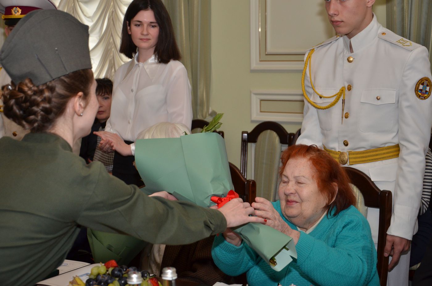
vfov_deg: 18.8
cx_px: 216
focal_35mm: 72
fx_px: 862
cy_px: 143
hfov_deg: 28.1
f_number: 5.6
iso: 640
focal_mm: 48
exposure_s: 1/250
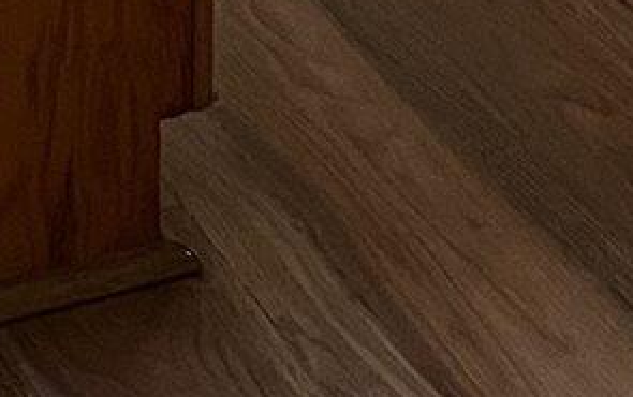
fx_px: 3713
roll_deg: +1.1
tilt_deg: -14.8
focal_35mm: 215
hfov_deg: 9.6
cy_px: -1230
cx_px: -69
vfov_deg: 5.3
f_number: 1.6
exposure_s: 1/60
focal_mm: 5.1
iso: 160
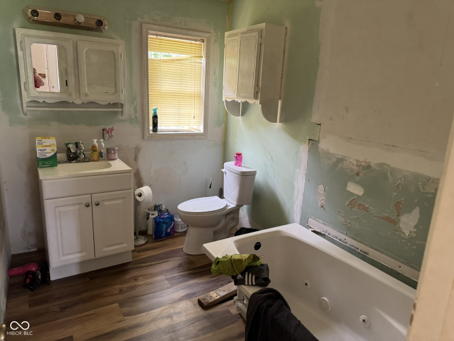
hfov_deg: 71.6
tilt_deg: -15.0
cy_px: 170
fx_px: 315
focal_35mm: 24
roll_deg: -3.6
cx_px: 227
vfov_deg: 56.8
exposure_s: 1/60
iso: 320
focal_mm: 6.76
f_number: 1.78
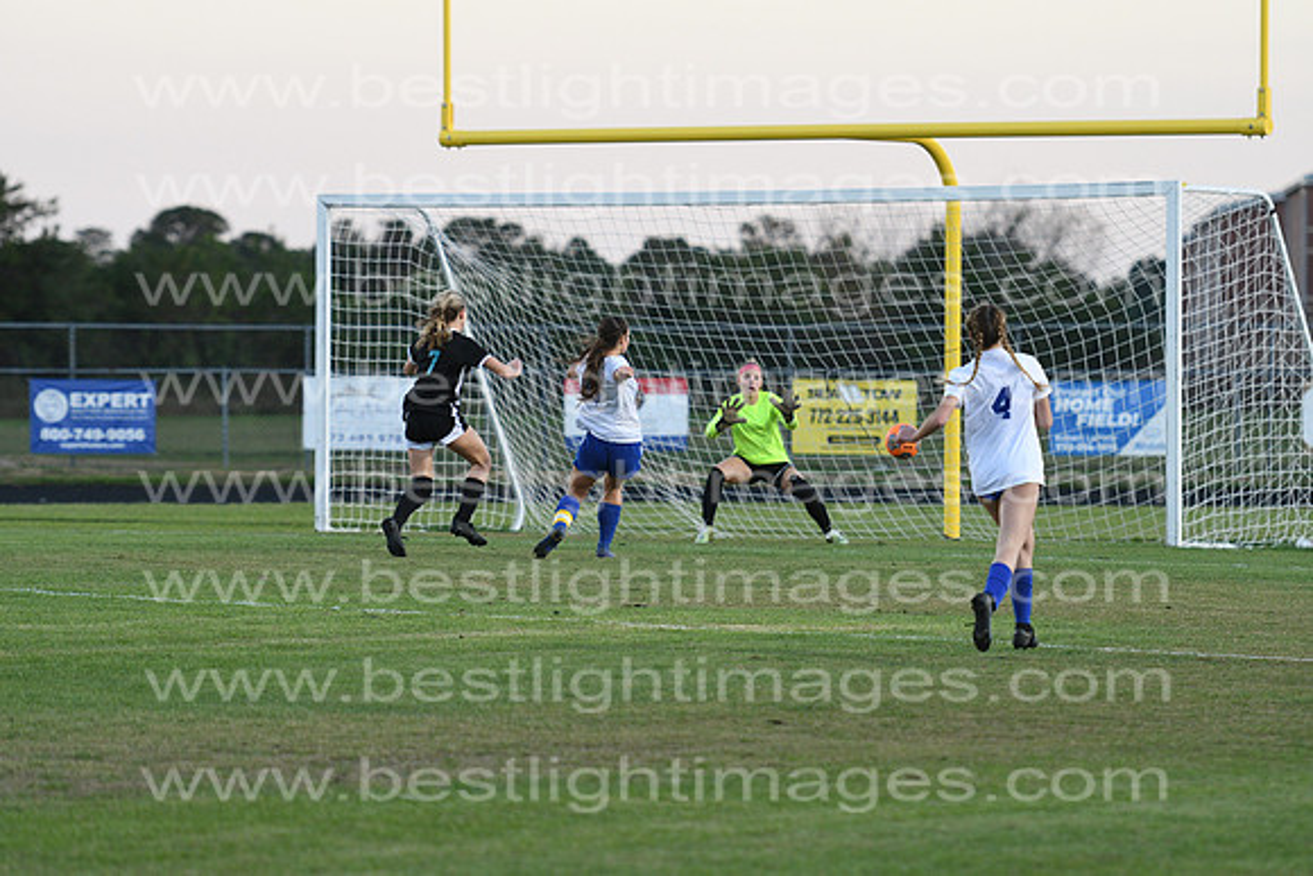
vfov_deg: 6.5
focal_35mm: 210
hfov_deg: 9.8
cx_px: 656
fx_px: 7661
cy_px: 438
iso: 1100
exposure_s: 1/800
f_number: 2.8
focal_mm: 140
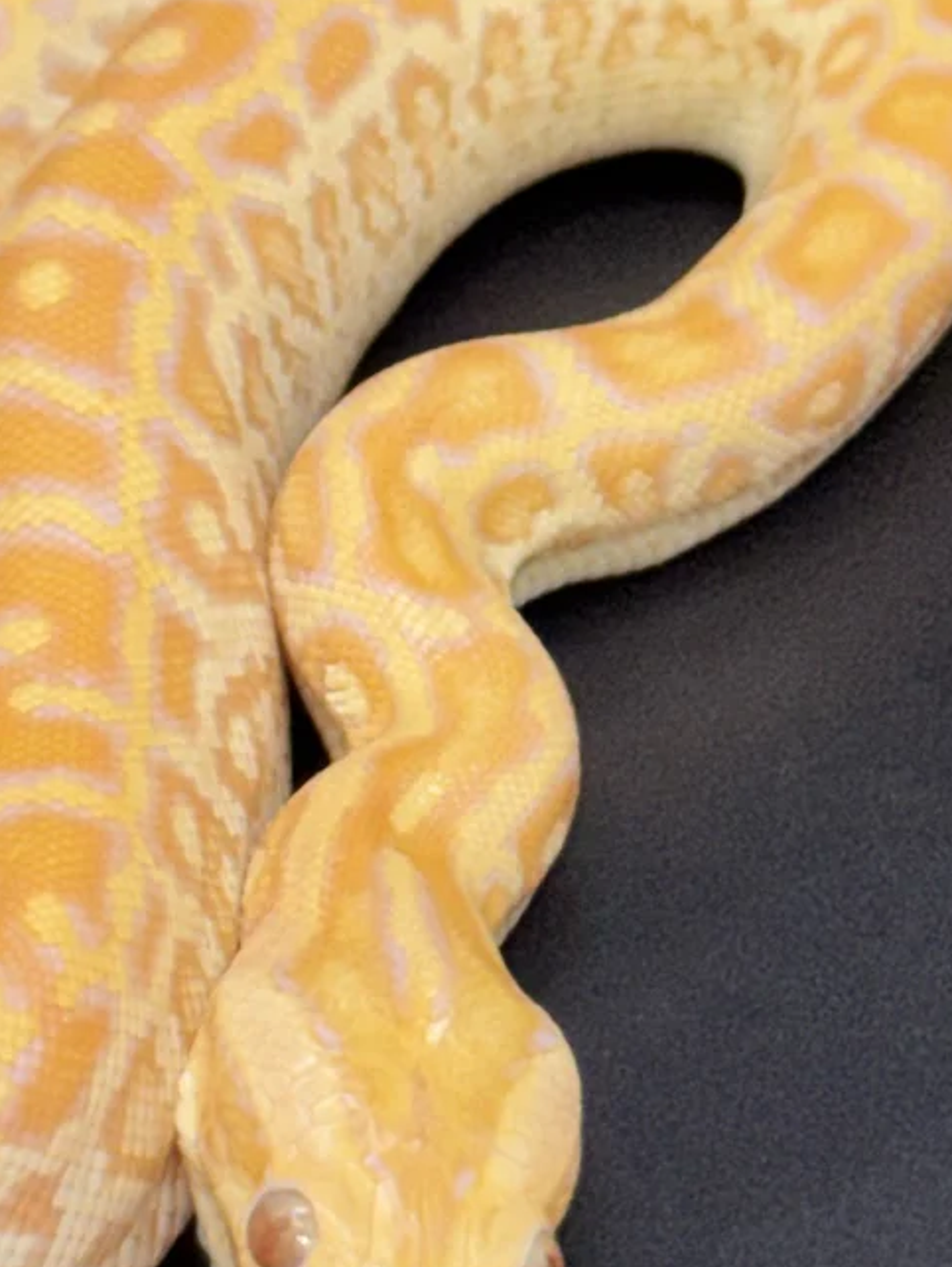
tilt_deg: -32.4
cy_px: 453
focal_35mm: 191
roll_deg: -4.2
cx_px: 611
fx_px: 6997
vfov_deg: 10.3
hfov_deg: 7.8
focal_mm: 6.76
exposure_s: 1/495
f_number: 1.78
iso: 50
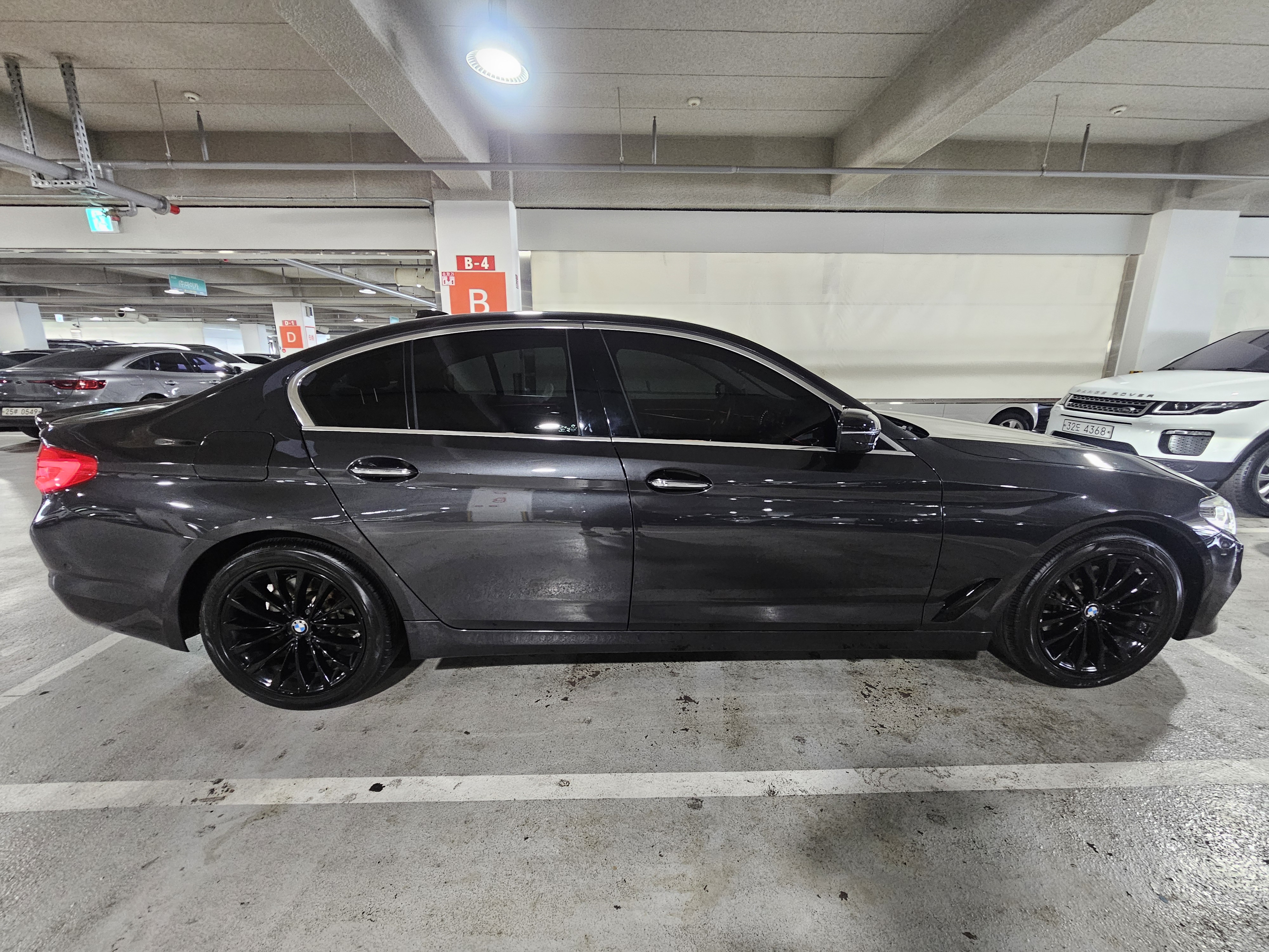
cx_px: 634
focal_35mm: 13
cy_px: 476
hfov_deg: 106.2
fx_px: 477
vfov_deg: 89.9
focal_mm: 2.2
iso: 500
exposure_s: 1/30
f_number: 2.2
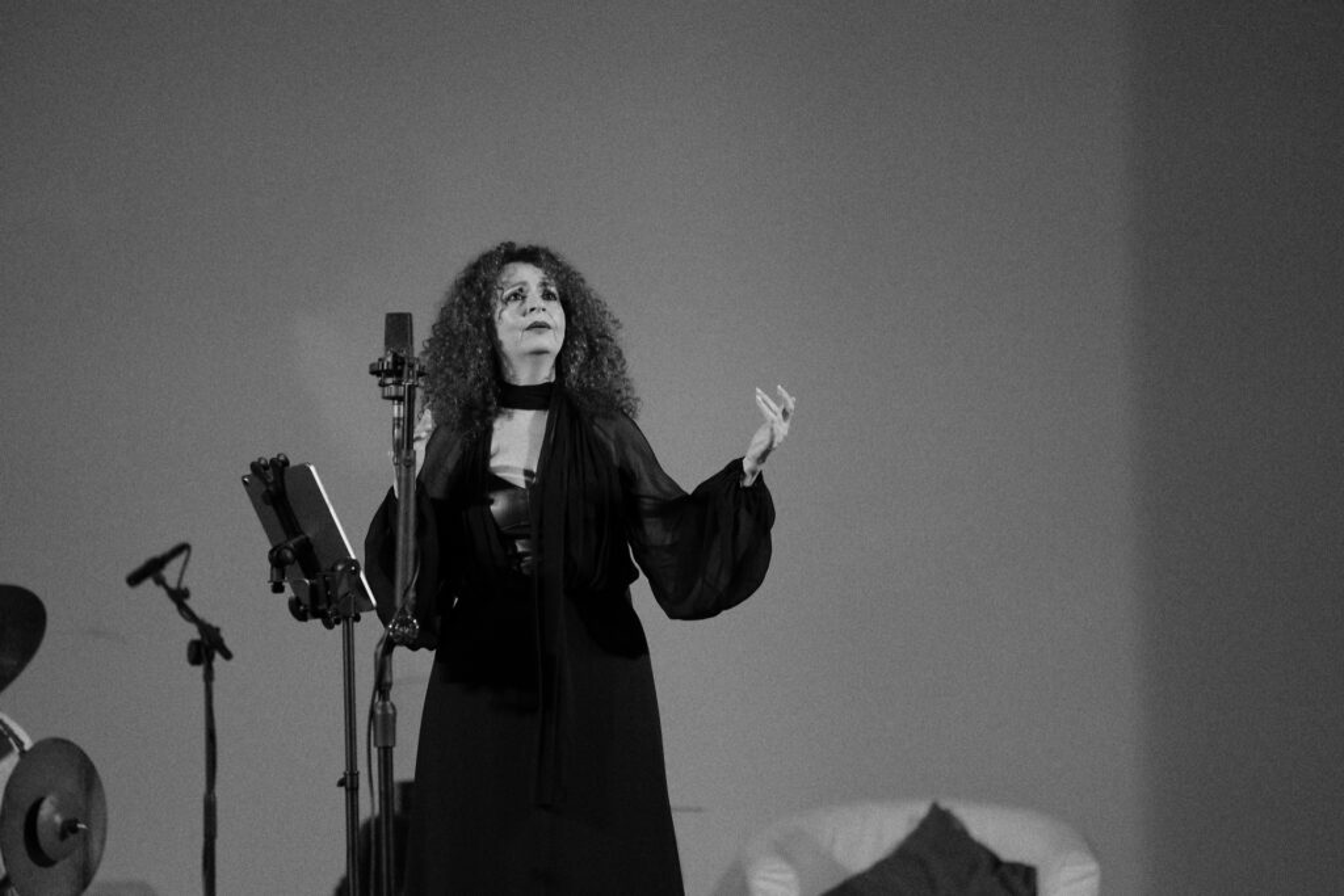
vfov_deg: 10.2
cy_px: 448
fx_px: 5040
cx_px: 672
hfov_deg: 15.2
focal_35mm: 135
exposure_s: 1/320
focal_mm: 135
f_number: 1.8
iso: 3200
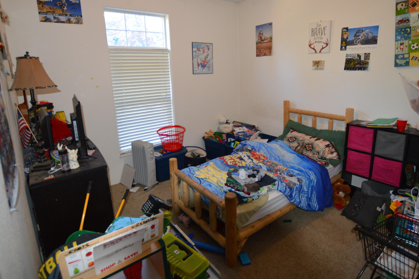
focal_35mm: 19
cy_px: 115
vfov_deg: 64.1
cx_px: 219
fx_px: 221
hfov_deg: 86.9
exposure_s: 1/60
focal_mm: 10
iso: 640
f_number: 3.5
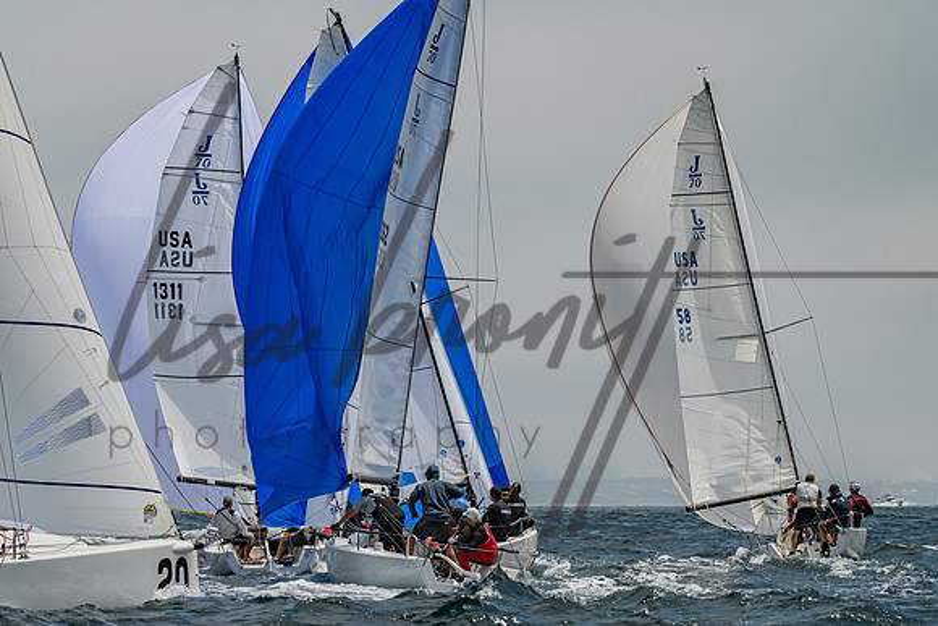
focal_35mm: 177
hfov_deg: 11.6
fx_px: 4621
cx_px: 363
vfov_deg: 7.7
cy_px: 396
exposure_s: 1/2500
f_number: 6.3
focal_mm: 112
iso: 400
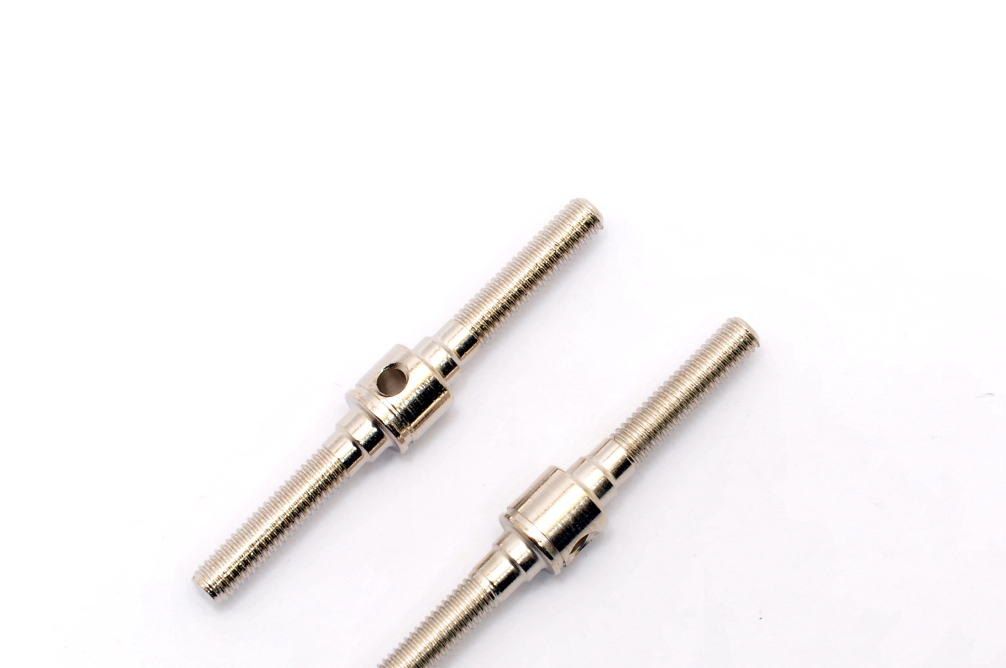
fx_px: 11861
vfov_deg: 3.2
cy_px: 451
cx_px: 465
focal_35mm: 425
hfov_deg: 4.9
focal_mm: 200
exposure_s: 1/60
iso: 400
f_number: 20
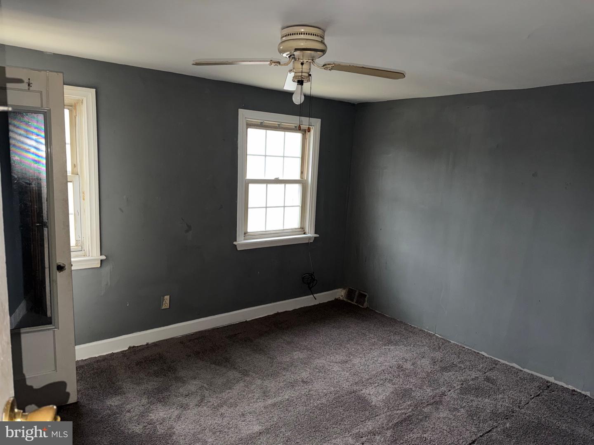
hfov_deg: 71.6
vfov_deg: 56.8
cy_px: 222
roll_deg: -2.6
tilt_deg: -8.7
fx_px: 412
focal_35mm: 24
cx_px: 297
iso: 160
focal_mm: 6.76
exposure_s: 1/7
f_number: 1.78
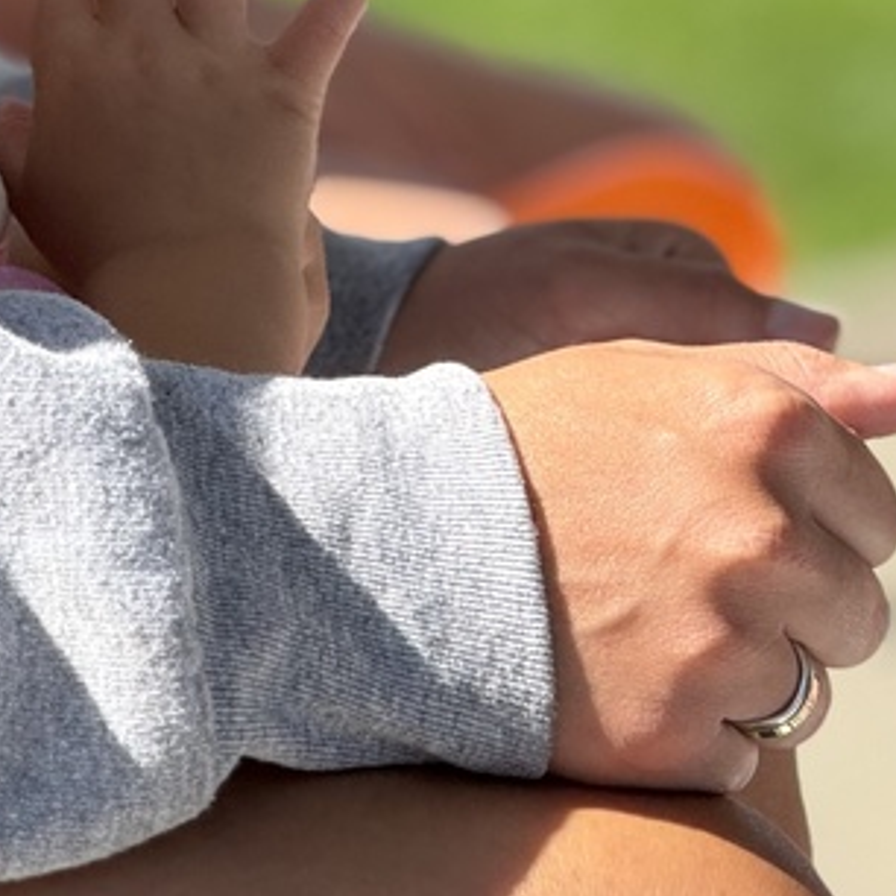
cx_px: 471
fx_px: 10396
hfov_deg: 4.9
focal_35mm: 355
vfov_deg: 4.9
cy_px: -35
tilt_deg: -6.4
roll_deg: -0.6
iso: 50
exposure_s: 1/687
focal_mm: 15.66
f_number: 2.8
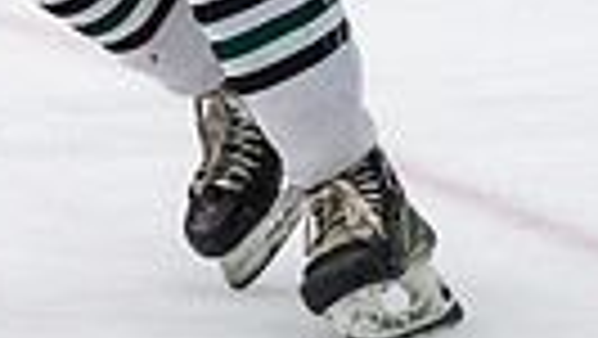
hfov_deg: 4.3
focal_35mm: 500
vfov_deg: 2.4
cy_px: -286
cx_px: -12
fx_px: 7933
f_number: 3.2
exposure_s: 1/640
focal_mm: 80
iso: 2000
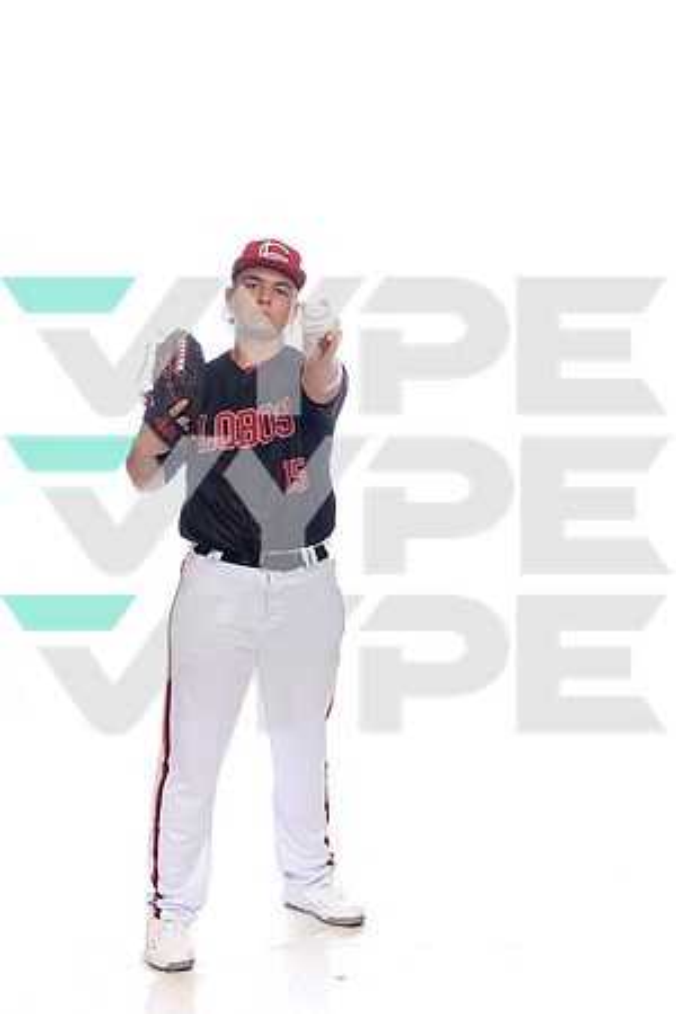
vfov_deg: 30.1
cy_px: 507
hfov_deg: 20.3
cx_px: 338
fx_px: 1887
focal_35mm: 67
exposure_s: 1/250
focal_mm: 67
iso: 800
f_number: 7.1
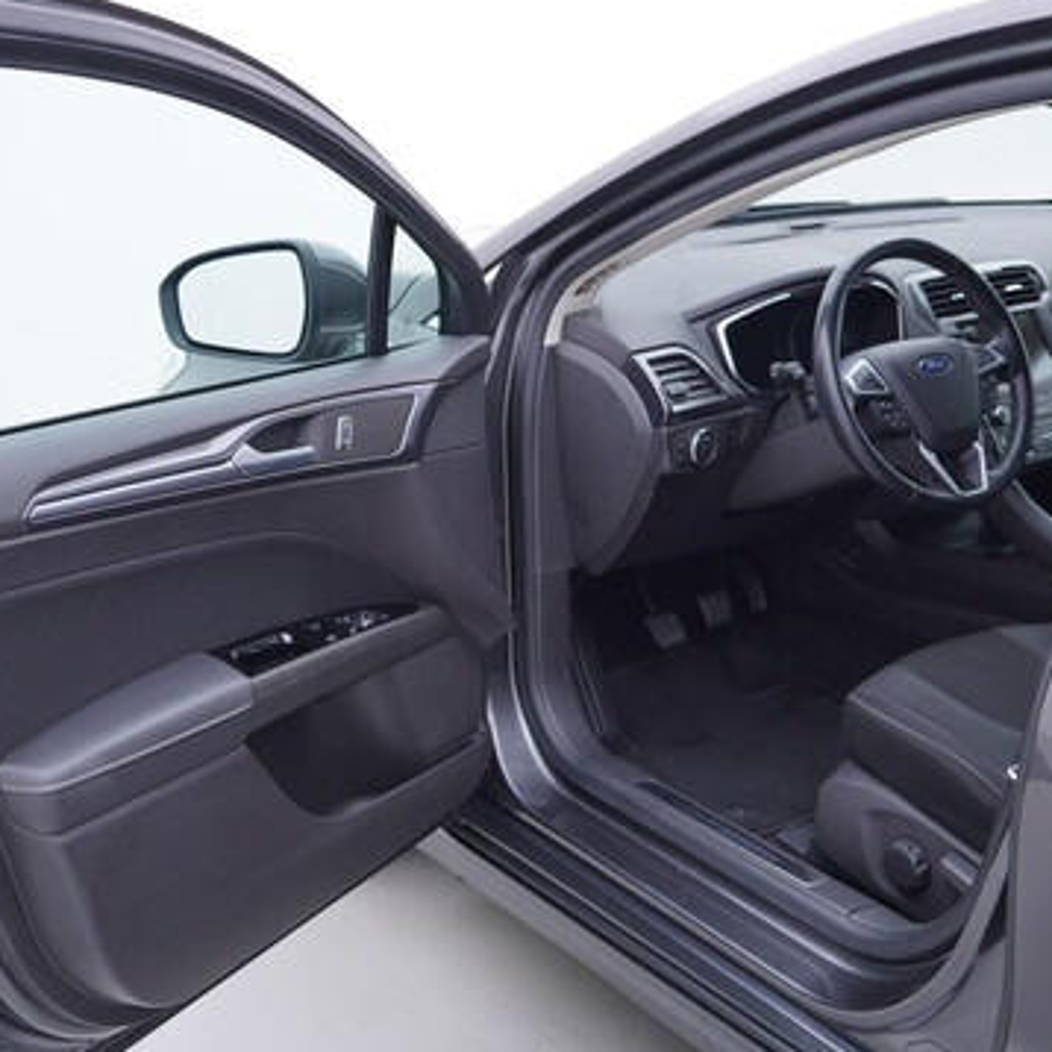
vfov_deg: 36.1
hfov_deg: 36.0
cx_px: 494
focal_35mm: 47
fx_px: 1616
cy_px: 519
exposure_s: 1/40
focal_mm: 24
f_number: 3.2
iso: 125
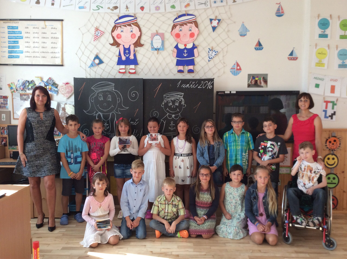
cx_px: 174
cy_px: 130
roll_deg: +1.4
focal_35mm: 32
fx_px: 320
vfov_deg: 44.1
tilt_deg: -4.3
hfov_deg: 56.9
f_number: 2.4
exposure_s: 1/50
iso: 32
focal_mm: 3.3
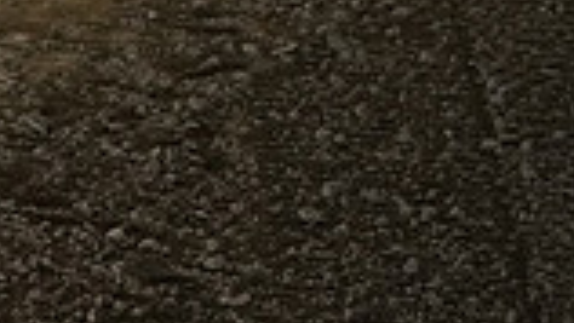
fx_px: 9820
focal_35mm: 645
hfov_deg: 3.3
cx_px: -334
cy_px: -368
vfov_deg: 1.9
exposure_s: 1/500
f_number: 2.8
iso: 10000
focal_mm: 168
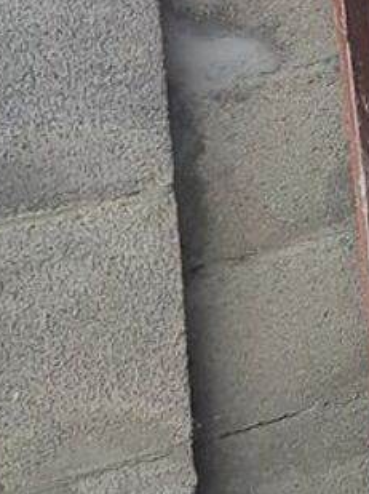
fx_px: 1538
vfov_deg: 17.3
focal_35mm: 108
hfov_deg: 12.3
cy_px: -124
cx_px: 700
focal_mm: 4.65
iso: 50
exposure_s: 1/60
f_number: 1.8
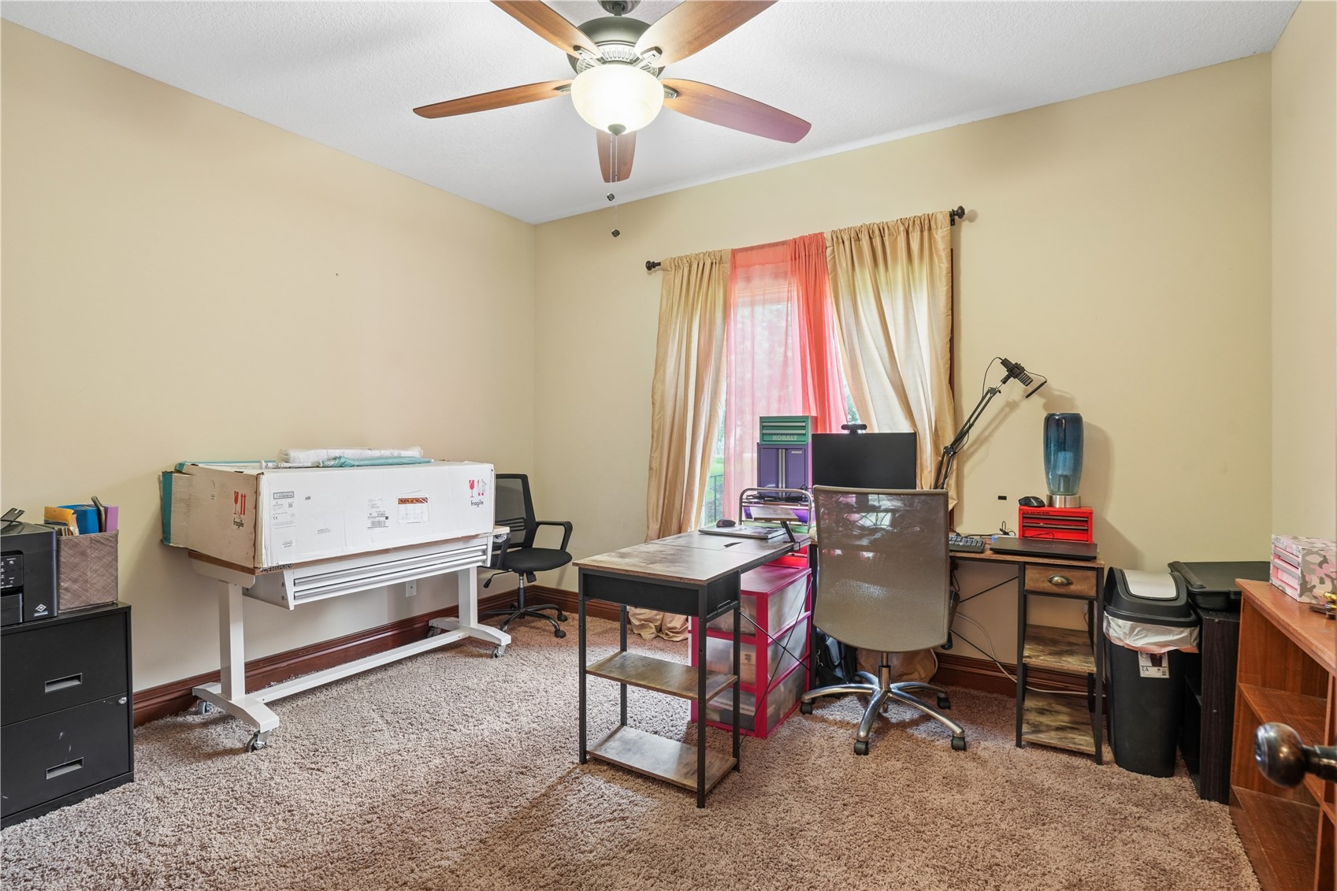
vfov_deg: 73.7
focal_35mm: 16
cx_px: 668
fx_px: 594
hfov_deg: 96.7
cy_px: 446
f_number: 8
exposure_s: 1/6
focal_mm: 16
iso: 800
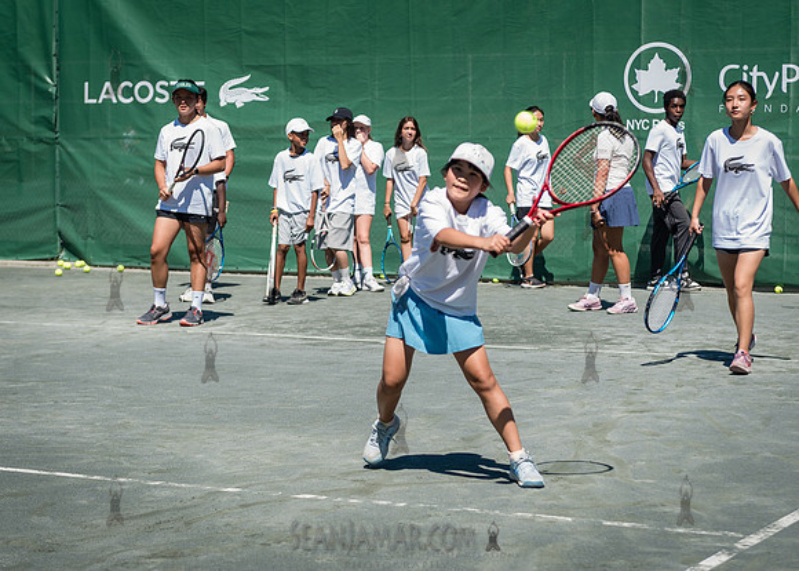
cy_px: 269
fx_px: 2126
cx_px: 410
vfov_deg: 15.3
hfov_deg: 21.3
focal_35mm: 94
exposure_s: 1/1250
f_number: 3.5
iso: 200
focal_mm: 70
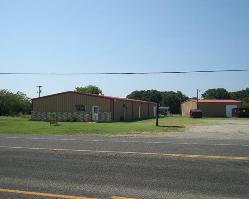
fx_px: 287
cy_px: 99
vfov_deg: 38.2
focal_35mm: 39
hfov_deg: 46.8
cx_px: 133
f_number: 8
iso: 64
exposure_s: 1/202
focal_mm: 7.9
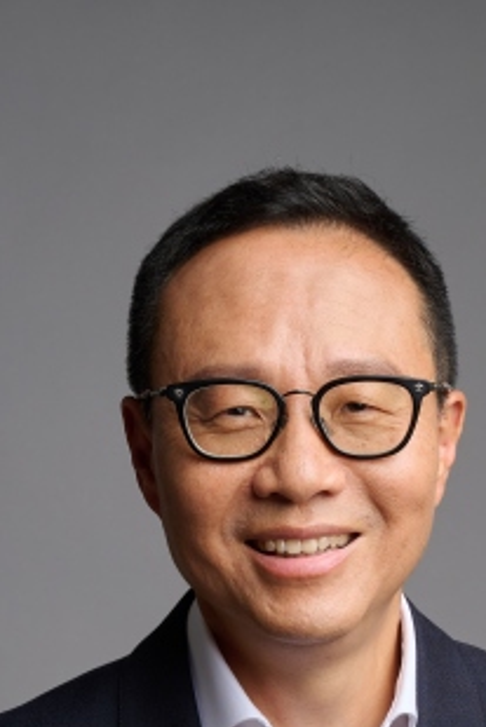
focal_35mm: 203
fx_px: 4106
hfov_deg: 6.8
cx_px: 197
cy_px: 1027
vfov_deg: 9.9
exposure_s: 1/160
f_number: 11
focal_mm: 70
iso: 100
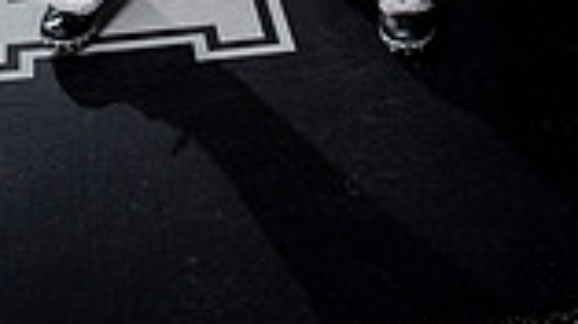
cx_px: 287
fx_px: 1332
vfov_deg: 11.3
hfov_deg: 24.5
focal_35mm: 87
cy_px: -475
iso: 640
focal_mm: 29
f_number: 8
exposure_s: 1/250
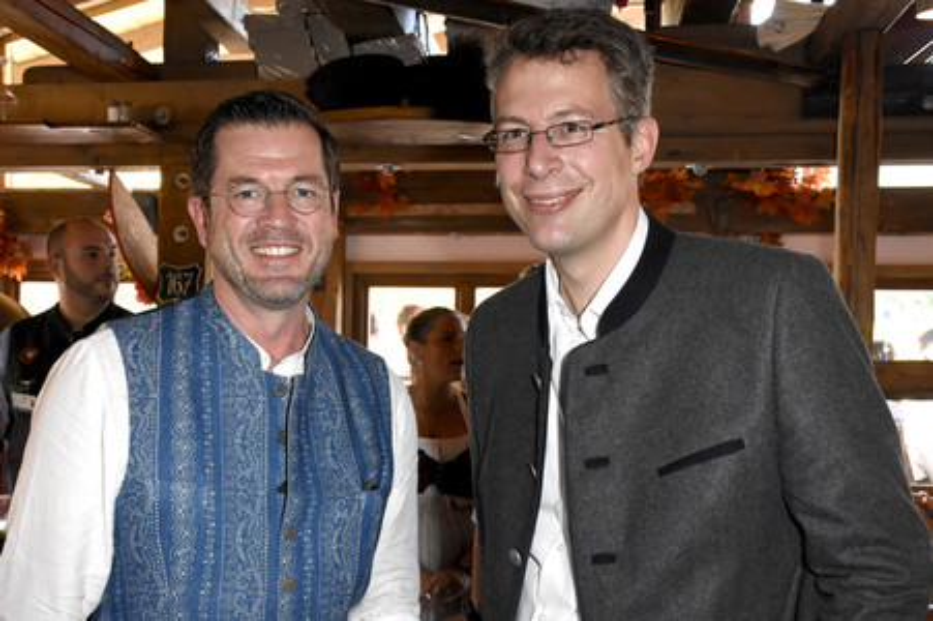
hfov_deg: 53.2
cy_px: 310
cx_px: 466
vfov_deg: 36.8
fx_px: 932
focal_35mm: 36
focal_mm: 24
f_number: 6.3
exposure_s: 1/160
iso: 3200
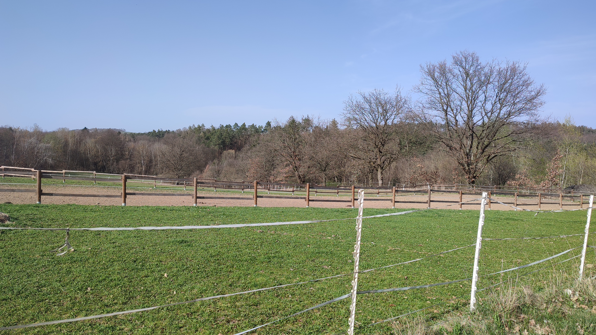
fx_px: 443
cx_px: 302
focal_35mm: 28
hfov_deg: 67.9
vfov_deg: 41.5
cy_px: 166
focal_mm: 6.04
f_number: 1.9
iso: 50
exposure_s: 1/506
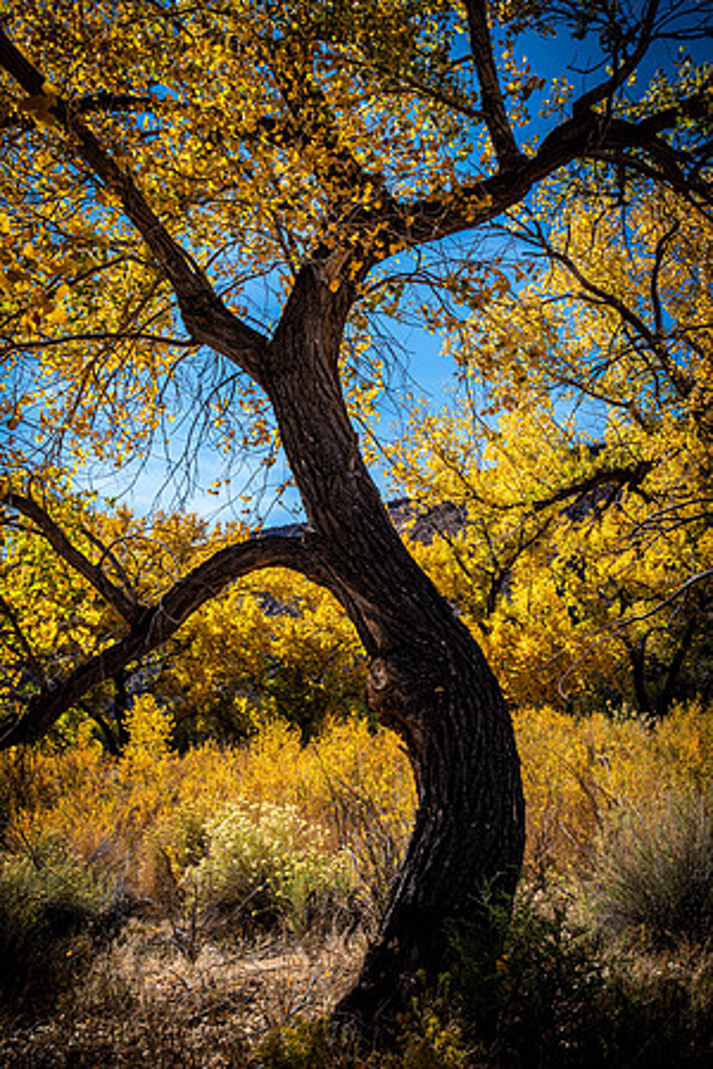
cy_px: 534
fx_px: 1188
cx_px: 356
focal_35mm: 40
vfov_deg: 48.5
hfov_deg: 33.4
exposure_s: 1/6
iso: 100
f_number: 29
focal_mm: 40
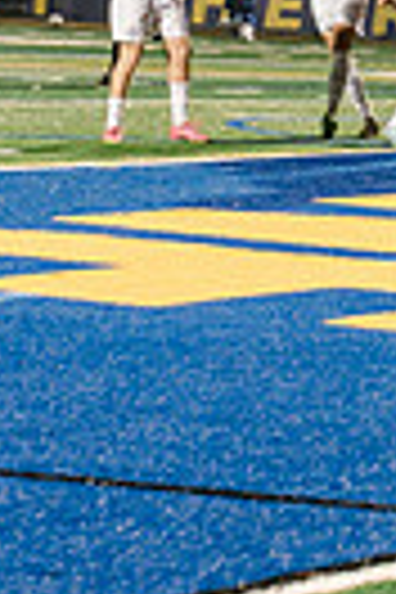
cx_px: 1237
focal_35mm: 307
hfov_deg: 4.3
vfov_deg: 6.7
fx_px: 5065
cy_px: -16
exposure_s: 1/200
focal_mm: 70
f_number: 4.5
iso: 2500
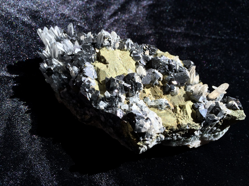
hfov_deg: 61.7
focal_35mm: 29
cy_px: 93
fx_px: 209
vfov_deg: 48.2
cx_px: 124
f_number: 2.2
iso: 32
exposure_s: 1/197
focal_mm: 4.15
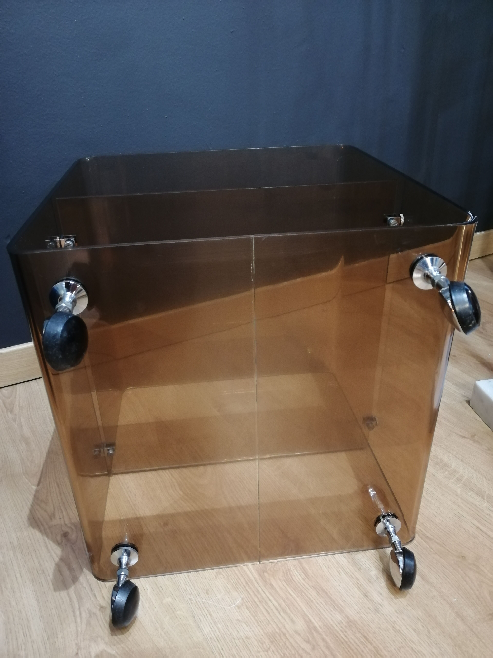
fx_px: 513
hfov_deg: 51.4
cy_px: 329
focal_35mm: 27
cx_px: 246
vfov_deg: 65.3
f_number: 1.8
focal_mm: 3.95
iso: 640
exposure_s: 1/20
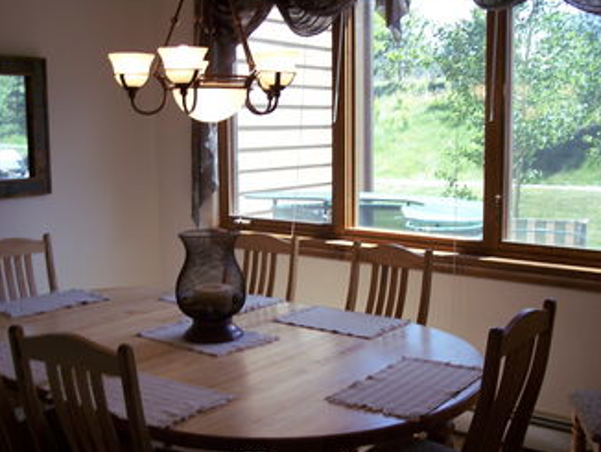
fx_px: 764
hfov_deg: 42.9
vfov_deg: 32.9
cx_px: 321
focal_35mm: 44
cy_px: 227
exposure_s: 1/90
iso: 100
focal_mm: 8
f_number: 3.4
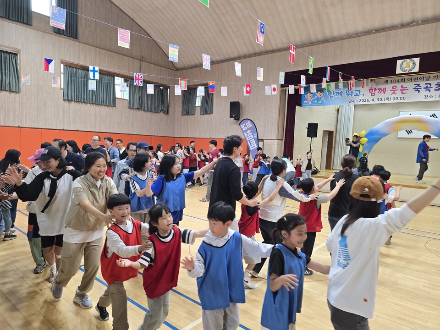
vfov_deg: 58.9
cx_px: 220
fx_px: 292
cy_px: 165
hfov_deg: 73.9
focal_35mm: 23
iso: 100
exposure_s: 1/120
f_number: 1.7
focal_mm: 6.3
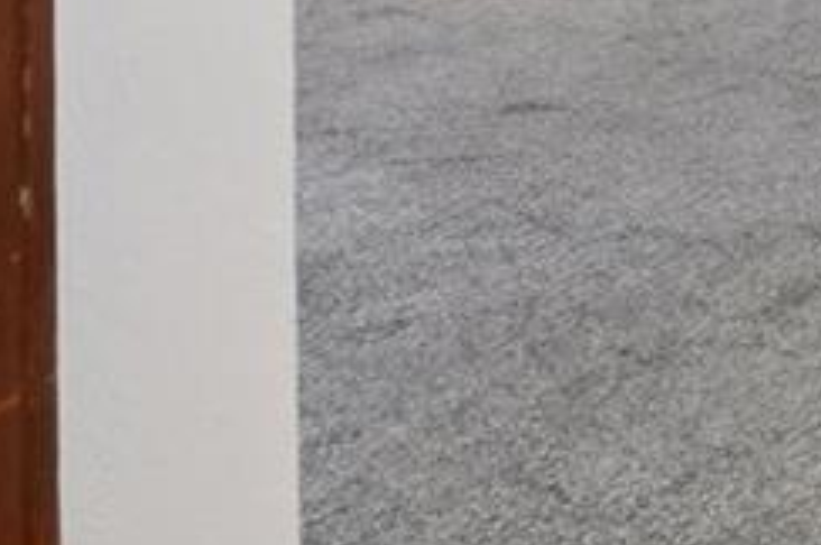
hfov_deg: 13.4
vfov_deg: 10.3
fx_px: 2466
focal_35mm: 108
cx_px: 2026
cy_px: -902
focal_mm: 11
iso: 200
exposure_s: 1/30
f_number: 8
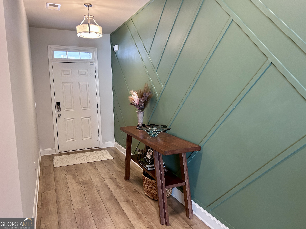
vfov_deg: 53.1
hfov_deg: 67.3
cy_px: 114
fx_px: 230
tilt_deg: -6.3
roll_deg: +2.1
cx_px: 153
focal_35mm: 26
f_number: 1.5
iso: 125
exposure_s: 1/60
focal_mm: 5.7
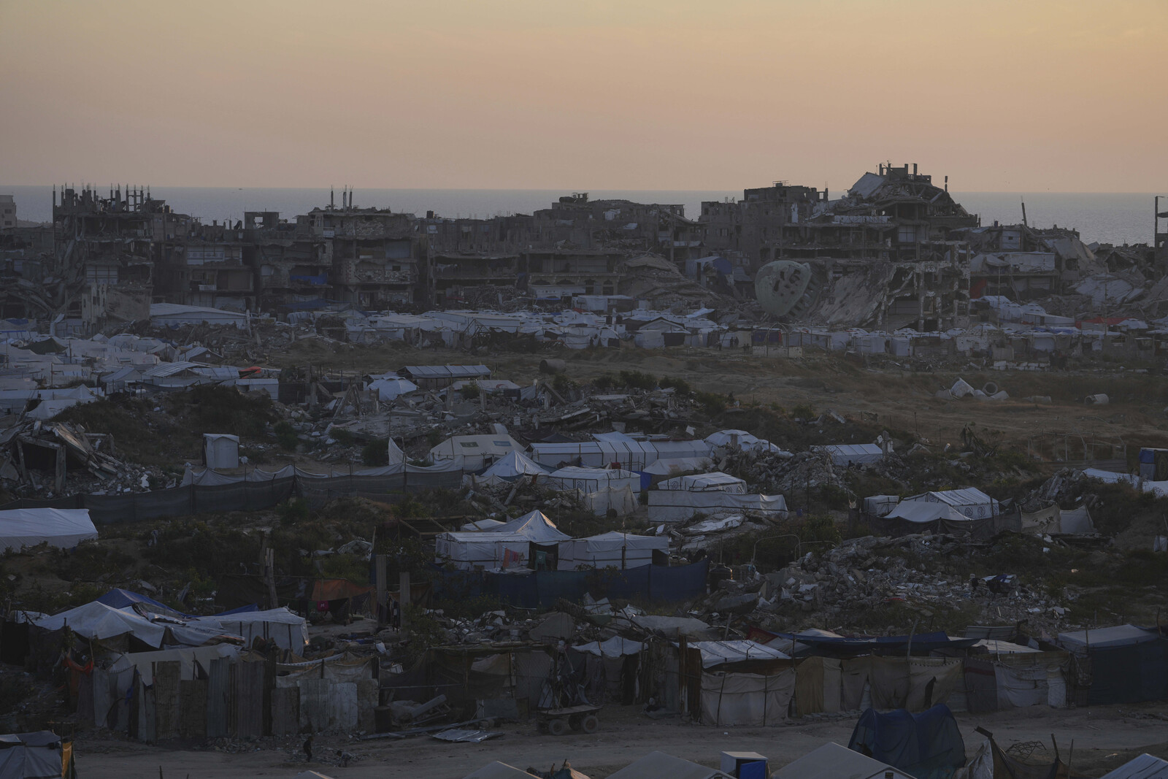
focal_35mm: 119
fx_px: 3861
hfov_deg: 17.2
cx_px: 584
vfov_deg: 11.5
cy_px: 390
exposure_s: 1/500
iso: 100
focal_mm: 119
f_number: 4
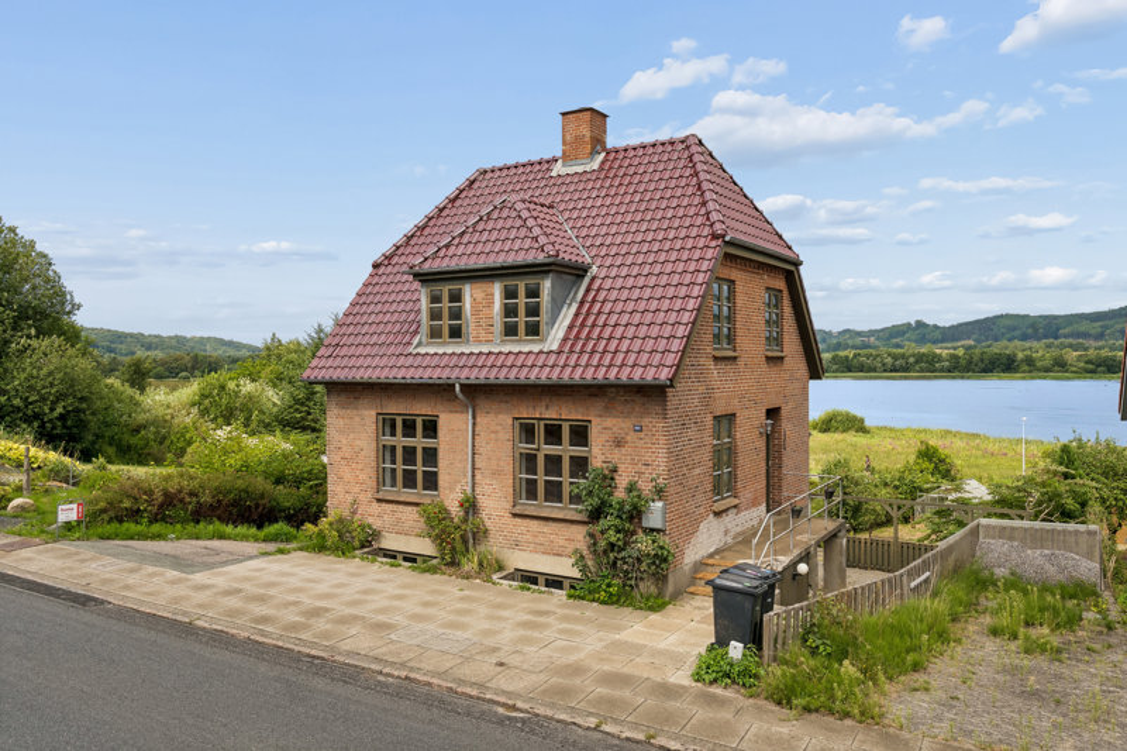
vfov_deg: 47.1
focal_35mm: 28
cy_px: 376
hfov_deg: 66.4
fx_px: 861
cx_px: 564
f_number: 8
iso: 200
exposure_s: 1/640
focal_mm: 27.5
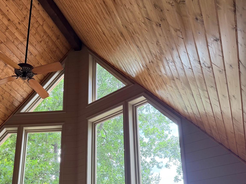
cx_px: 58
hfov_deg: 42.3
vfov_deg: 32.5
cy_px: 152
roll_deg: -3.2
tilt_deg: +21.5
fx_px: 306
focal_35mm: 43
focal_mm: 6.76
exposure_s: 1/203
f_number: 1.78
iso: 125
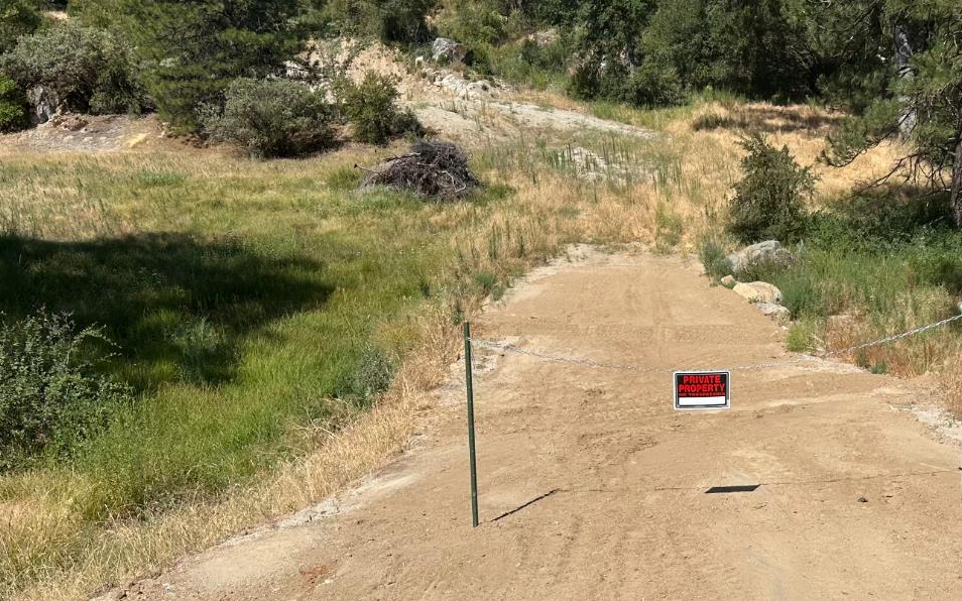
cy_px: 471
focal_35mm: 40
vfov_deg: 31.3
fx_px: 1049
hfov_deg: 47.7
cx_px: 707
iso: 80
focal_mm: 6.86
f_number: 1.78
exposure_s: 1/5848
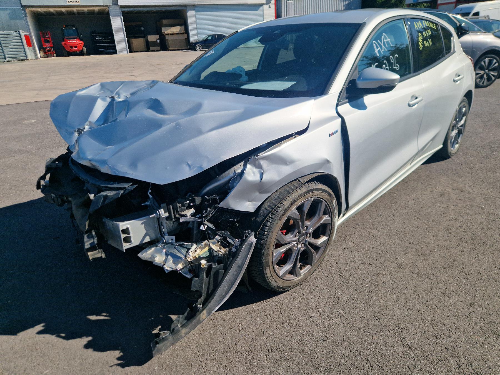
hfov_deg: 73.9
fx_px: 332
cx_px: 250
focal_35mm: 23
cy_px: 188
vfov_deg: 58.9
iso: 50
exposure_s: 1/2500
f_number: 1.8
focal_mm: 5.4
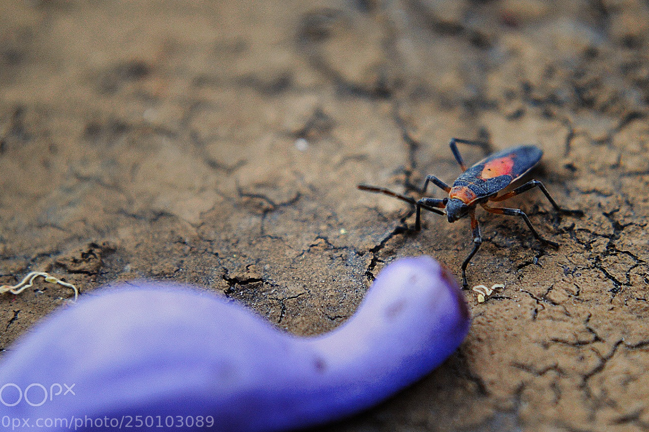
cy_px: 193
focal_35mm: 103
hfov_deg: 19.9
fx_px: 1848
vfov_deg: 13.3
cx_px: 354
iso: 400
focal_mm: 55
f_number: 5.6
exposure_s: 1/160
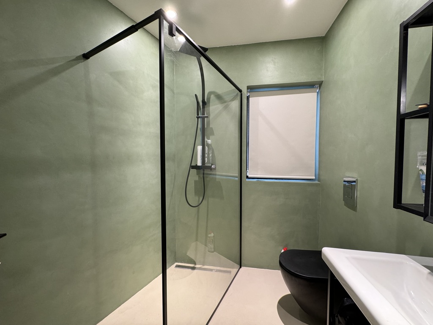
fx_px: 175
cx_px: 216
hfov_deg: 102.1
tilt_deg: -1.8
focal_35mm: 14
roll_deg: -0.4
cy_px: 162
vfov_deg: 85.7
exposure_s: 1/50
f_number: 2.2
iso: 200
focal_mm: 2.22
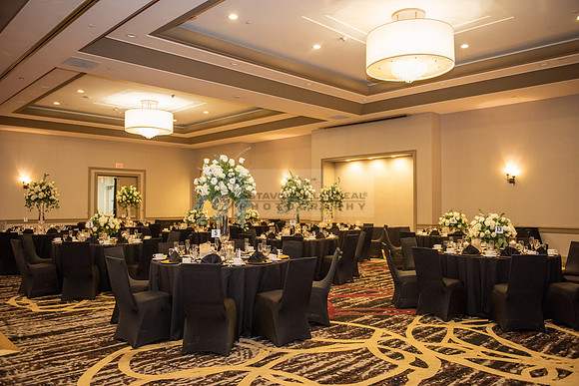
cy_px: 193
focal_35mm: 28
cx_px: 290
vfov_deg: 46.4
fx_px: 450
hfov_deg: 65.5
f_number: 2.8
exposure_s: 1/125
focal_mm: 28
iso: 1600
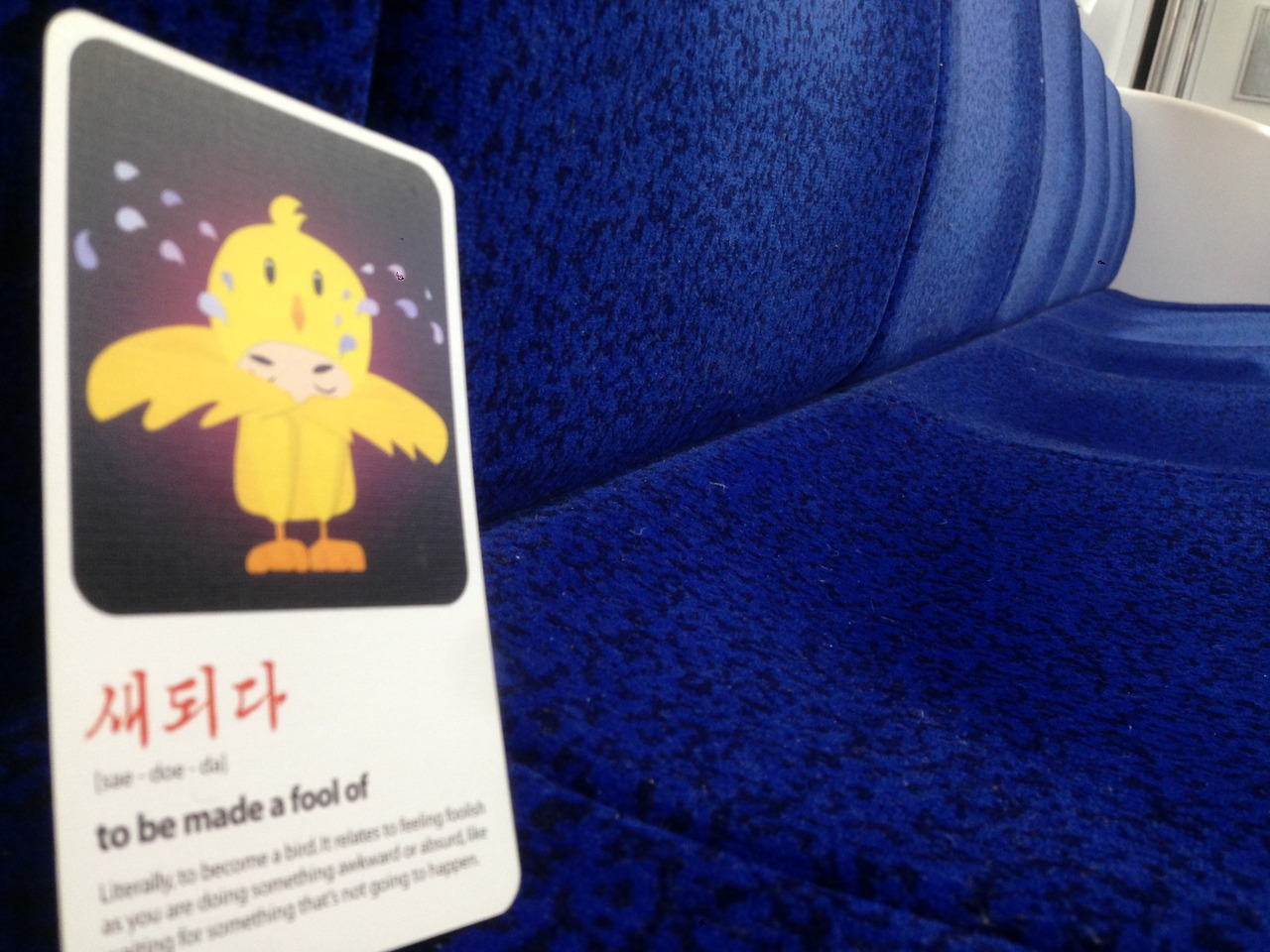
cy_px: 476
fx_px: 1211
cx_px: 635
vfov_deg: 42.9
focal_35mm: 33
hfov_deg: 55.4
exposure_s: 1/20
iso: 100
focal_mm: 4.12
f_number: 2.4
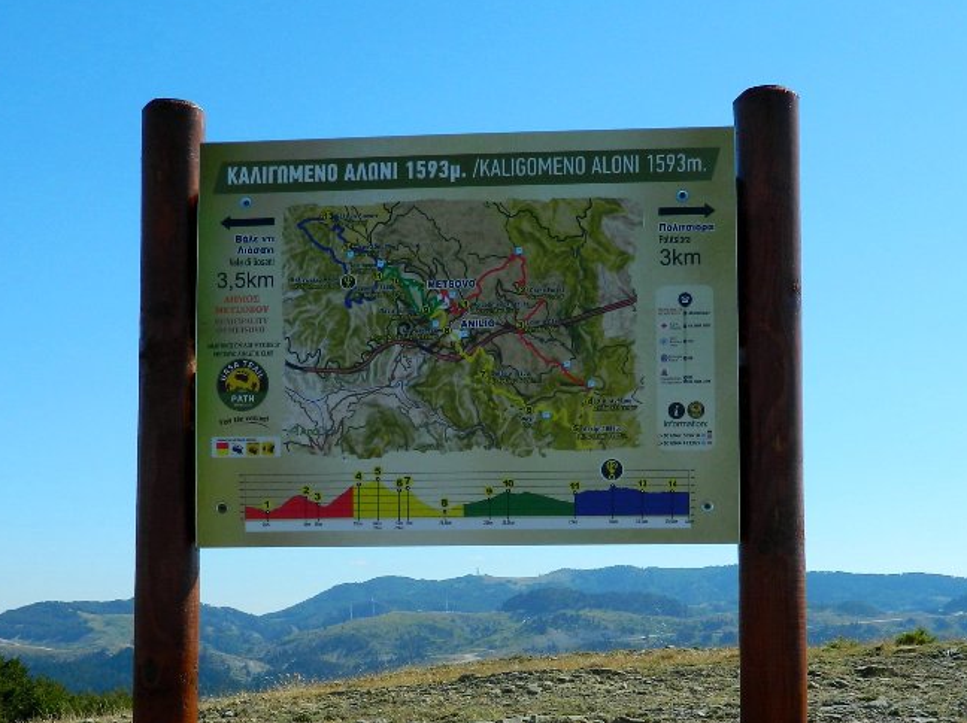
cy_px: 553
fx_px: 1675
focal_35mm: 60
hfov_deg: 32.2
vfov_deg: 24.1
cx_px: 454
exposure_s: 1/800
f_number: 3.3
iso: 80
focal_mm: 6.2
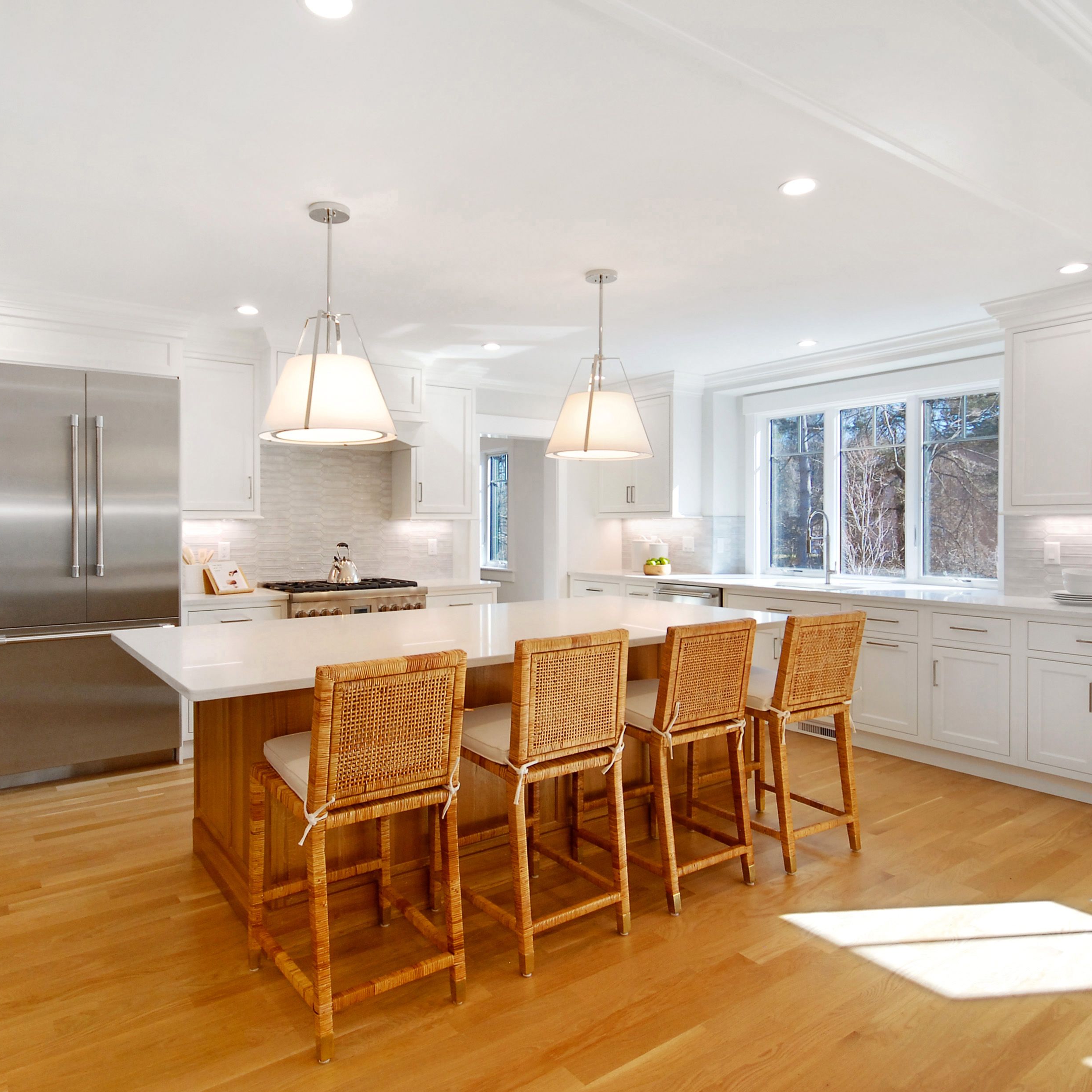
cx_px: 505
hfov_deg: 74.7
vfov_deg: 74.8
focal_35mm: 20
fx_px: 714
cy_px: 523
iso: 400
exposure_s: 1/60
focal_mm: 10
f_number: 5.6
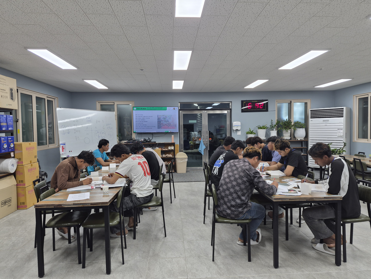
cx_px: 186
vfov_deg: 58.9
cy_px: 140
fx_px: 247
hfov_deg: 73.9
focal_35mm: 23
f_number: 1.8
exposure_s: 1/60
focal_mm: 5.4
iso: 40
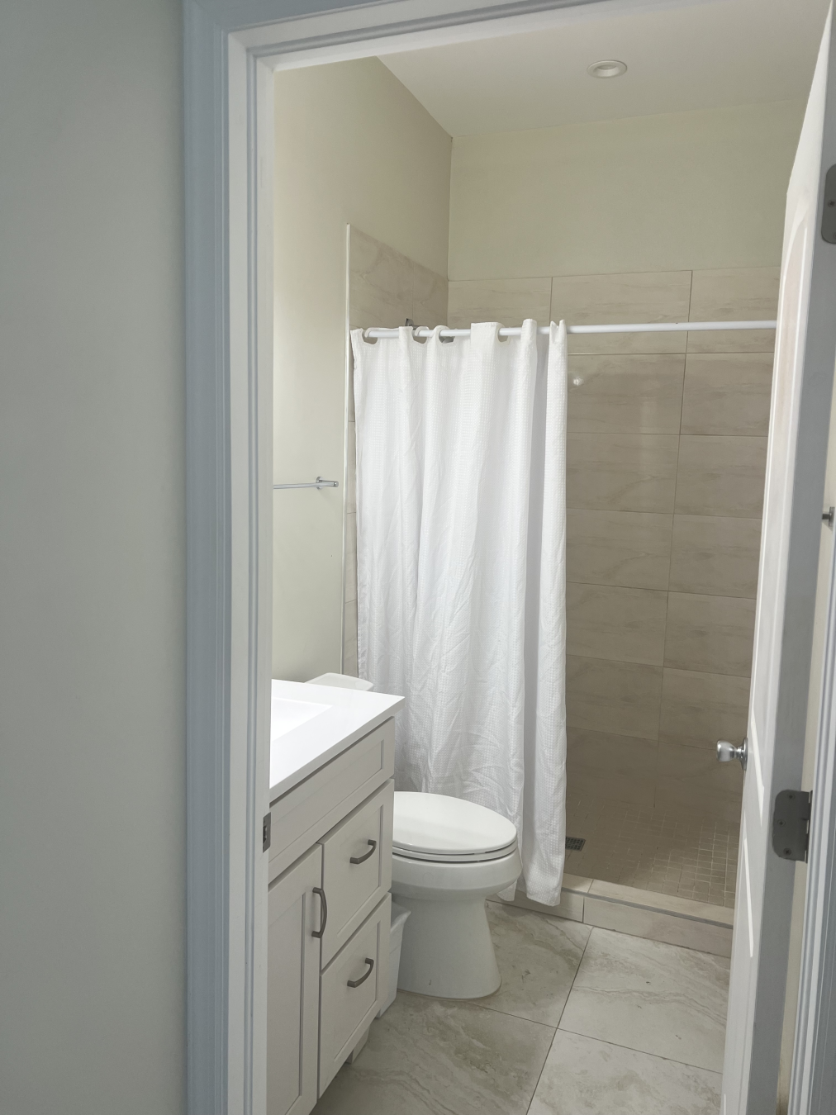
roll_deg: -2.2
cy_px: 558
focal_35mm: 26
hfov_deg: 53.0
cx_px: 418
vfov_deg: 67.3
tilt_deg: -6.0
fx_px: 837
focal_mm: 5.7
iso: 50
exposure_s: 1/121
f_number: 1.5
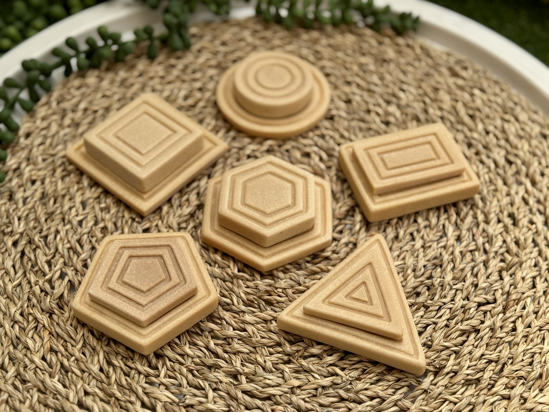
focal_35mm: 48
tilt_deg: -51.4
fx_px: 761
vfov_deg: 30.3
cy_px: 206
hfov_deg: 39.7
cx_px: 274
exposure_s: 1/1114
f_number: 1.78
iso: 64
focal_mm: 6.76
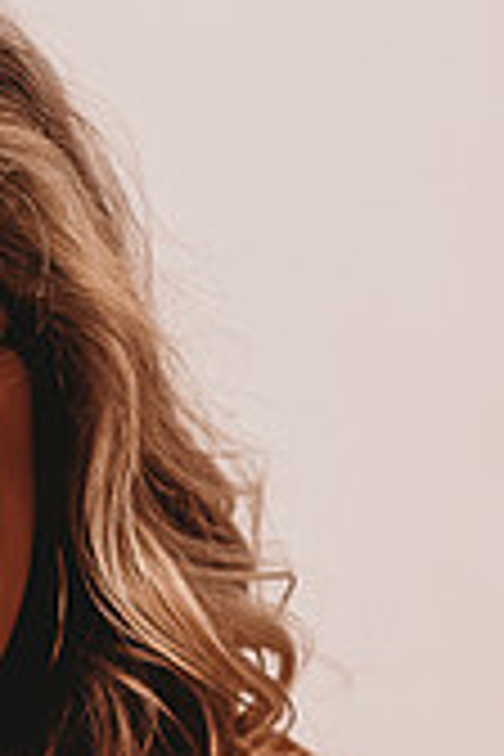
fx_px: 6635
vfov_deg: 6.5
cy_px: 643
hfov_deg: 4.3
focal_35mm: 316
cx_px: -517
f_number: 2.5
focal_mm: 85
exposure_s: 1/160
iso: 100
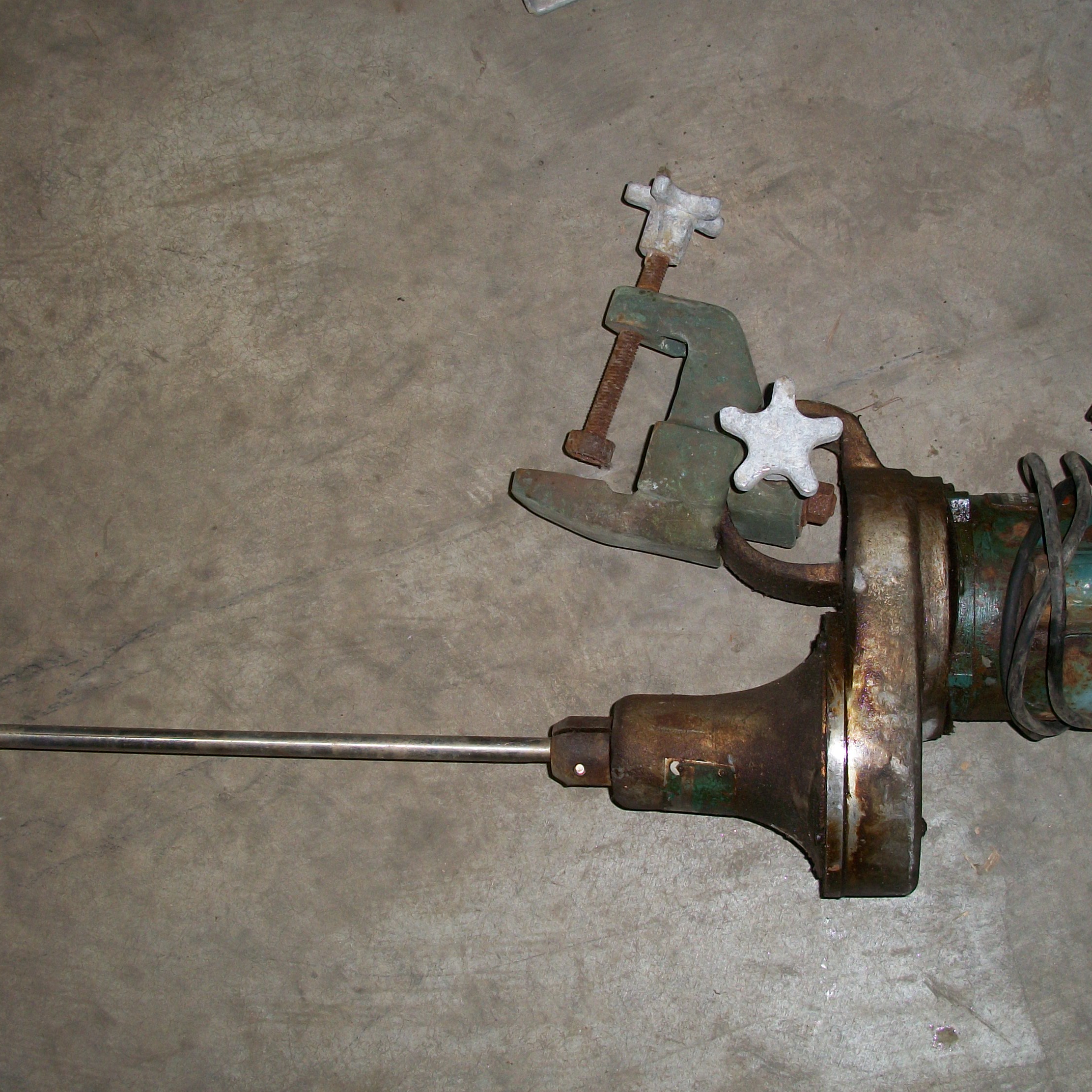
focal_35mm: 51
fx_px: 1820
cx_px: 528
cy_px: 525
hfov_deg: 33.4
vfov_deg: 33.4
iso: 80
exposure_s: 1/60
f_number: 3.1
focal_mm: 6.3
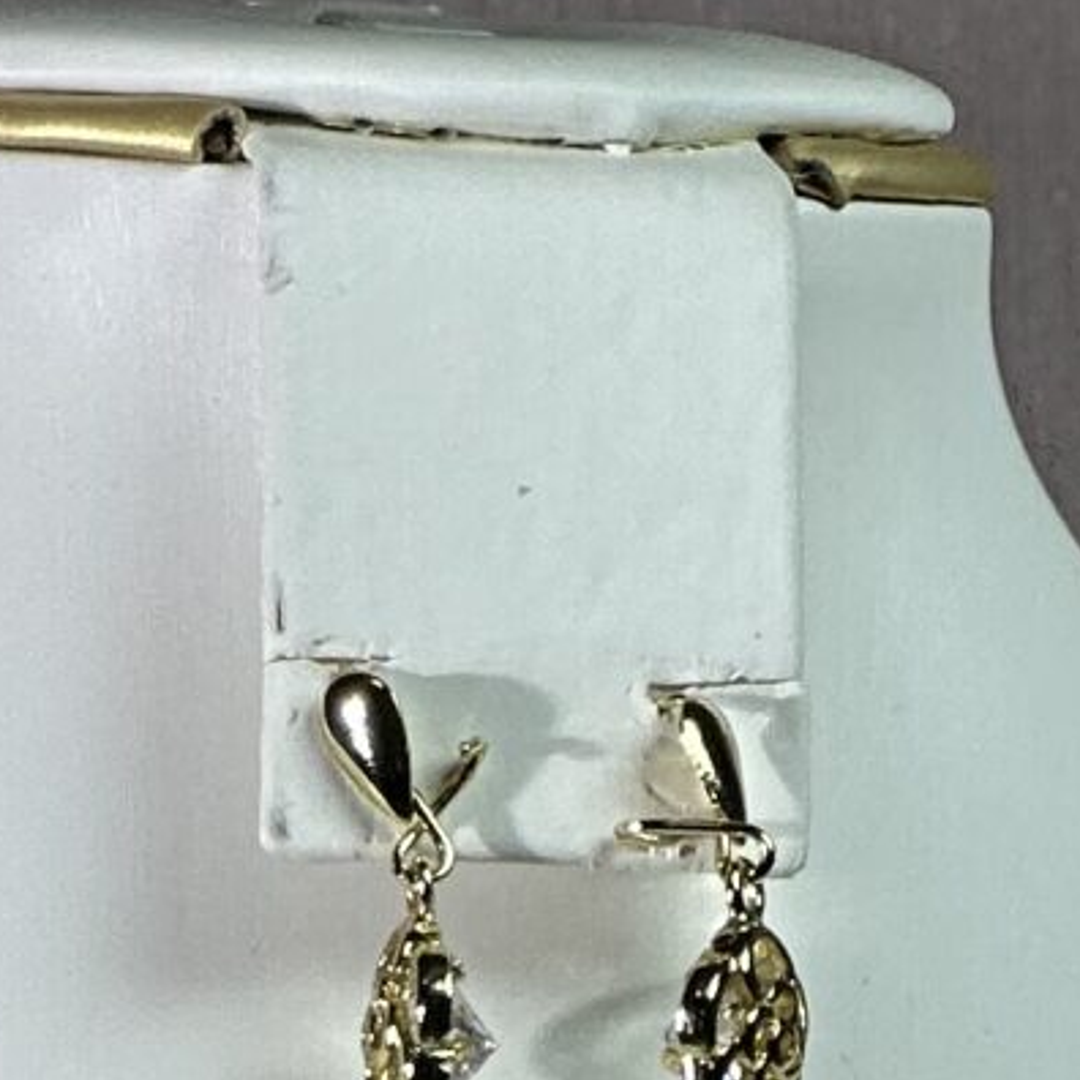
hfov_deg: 4.0
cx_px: 745
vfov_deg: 3.9
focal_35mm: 440
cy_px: 2921
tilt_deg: -1.3
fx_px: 15531
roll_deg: -1.8
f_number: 2.8
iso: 32
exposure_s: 1/185
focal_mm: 9
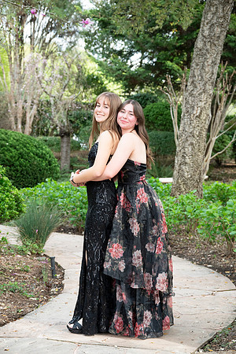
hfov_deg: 16.7
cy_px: 177
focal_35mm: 82
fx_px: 806
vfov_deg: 24.8
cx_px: 118
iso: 1250
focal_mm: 82
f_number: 7.1
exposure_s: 1/500
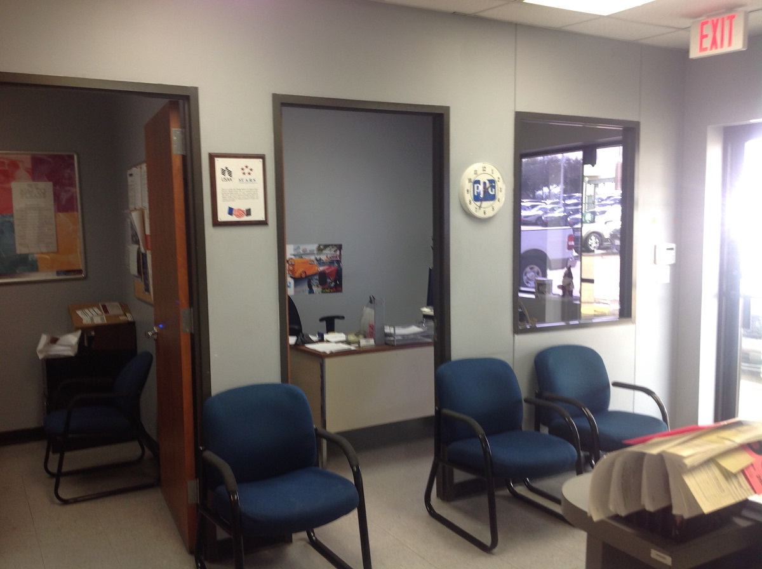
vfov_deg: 40.6
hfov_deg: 52.7
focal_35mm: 35
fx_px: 769
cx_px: 381
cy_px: 284
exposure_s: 1/30
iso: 50
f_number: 2.4
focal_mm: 4.28
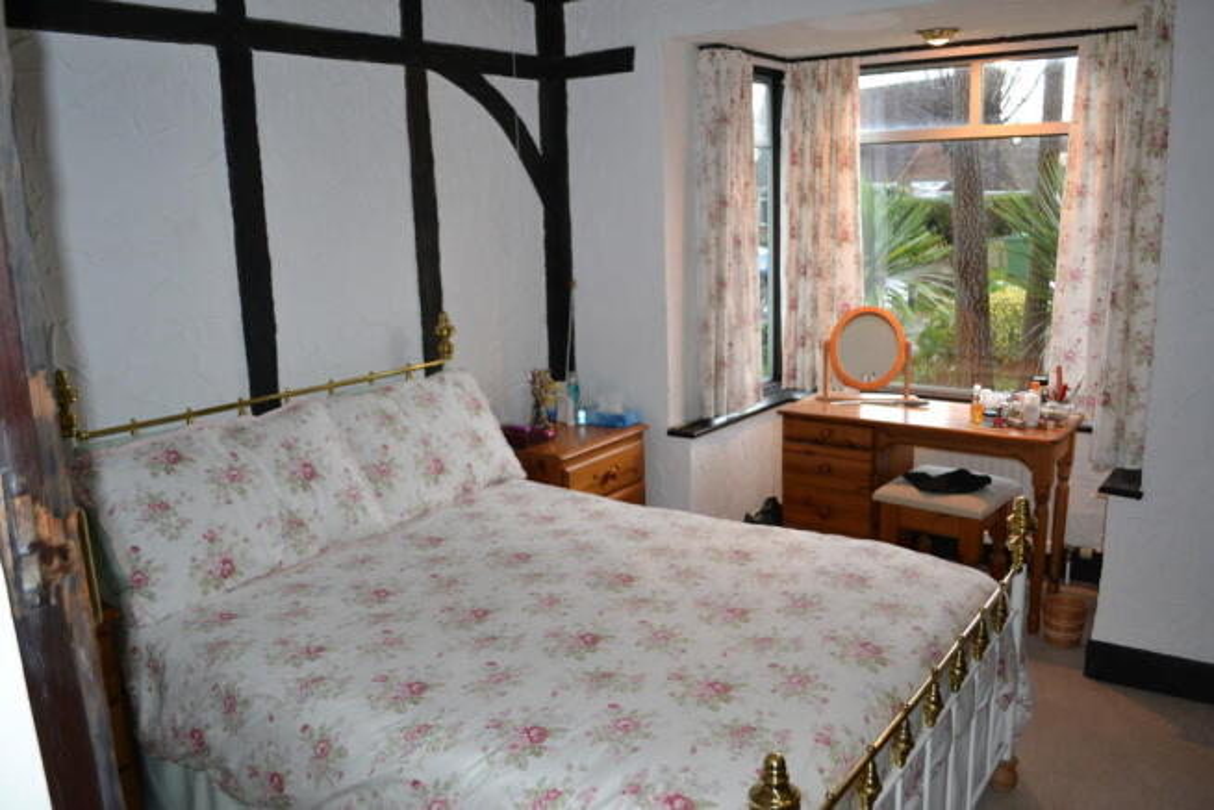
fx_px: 911
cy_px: 405
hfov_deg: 67.4
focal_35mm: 27
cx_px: 607
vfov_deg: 48.0
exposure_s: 1/60
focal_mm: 18
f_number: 3.5
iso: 1000
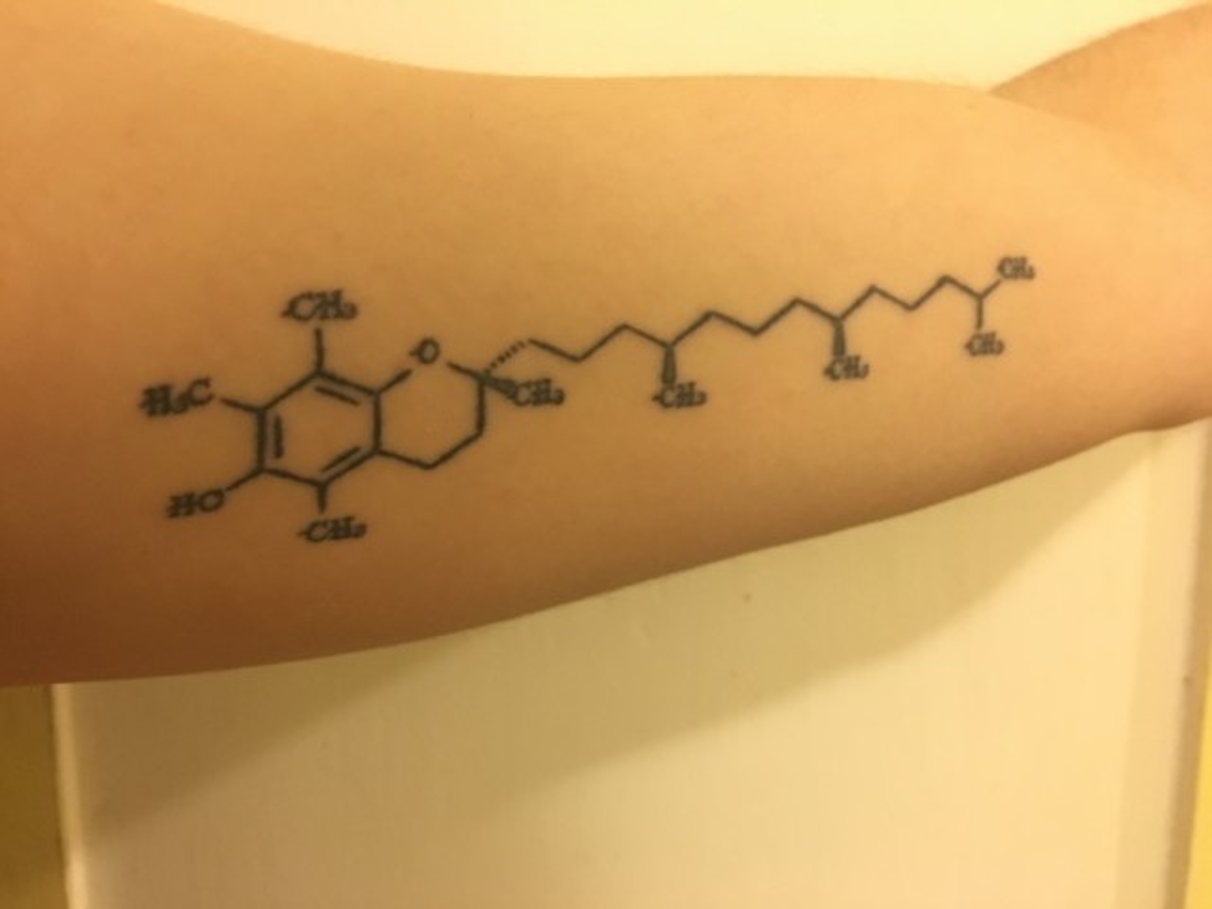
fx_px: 1015
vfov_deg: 48.2
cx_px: 606
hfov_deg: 61.7
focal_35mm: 29
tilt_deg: -9.1
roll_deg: +0.0
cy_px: 454
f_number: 2.2
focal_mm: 4.15
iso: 500
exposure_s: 1/15
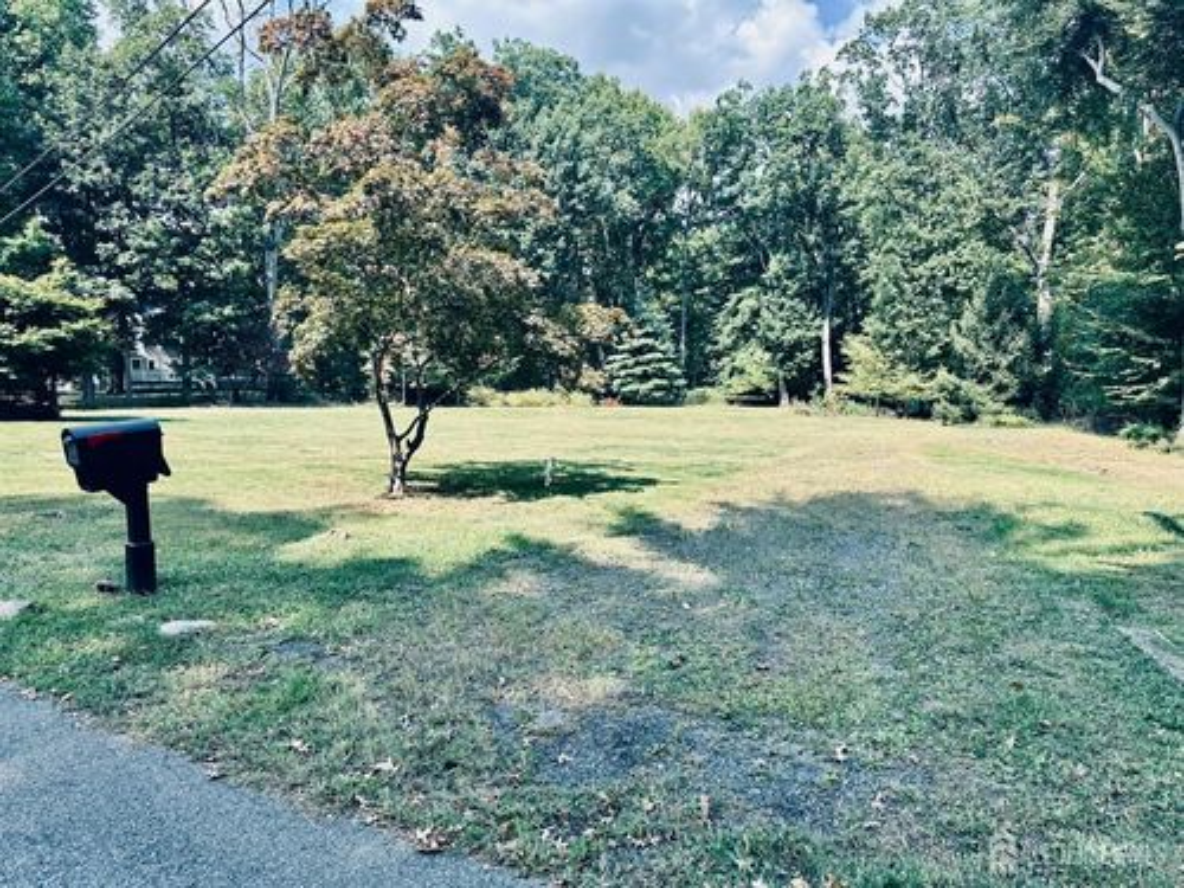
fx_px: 821
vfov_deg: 56.8
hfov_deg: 71.6
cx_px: 592
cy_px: 444
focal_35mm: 24
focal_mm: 6.86
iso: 80
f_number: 1.78
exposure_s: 1/1119
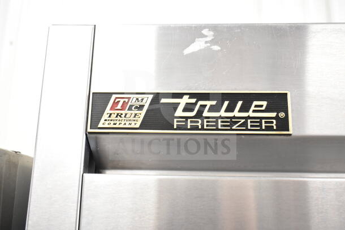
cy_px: 115
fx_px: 359
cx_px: 172
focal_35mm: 38
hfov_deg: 51.3
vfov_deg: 35.5
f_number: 4
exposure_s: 1/40
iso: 1800
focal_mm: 25
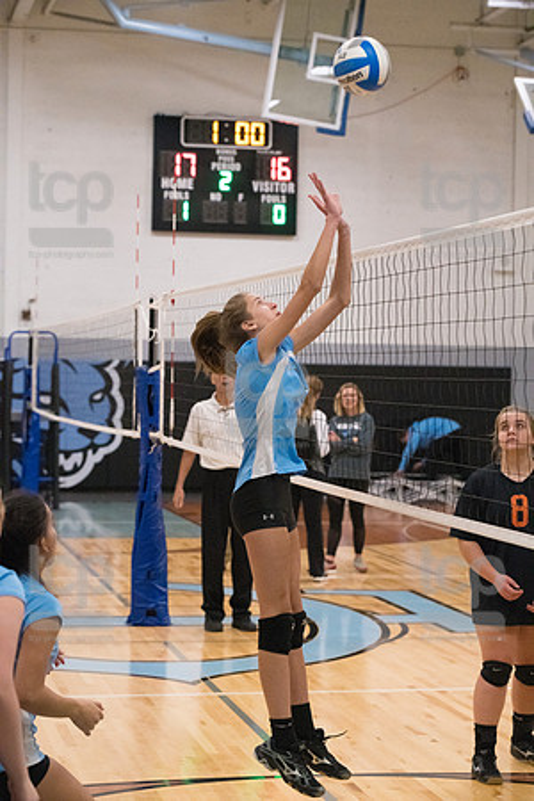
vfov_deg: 22.6
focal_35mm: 90
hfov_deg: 15.2
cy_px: 400
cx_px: 267
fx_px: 2002
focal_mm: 90
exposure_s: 1/800
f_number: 4.5
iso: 8000
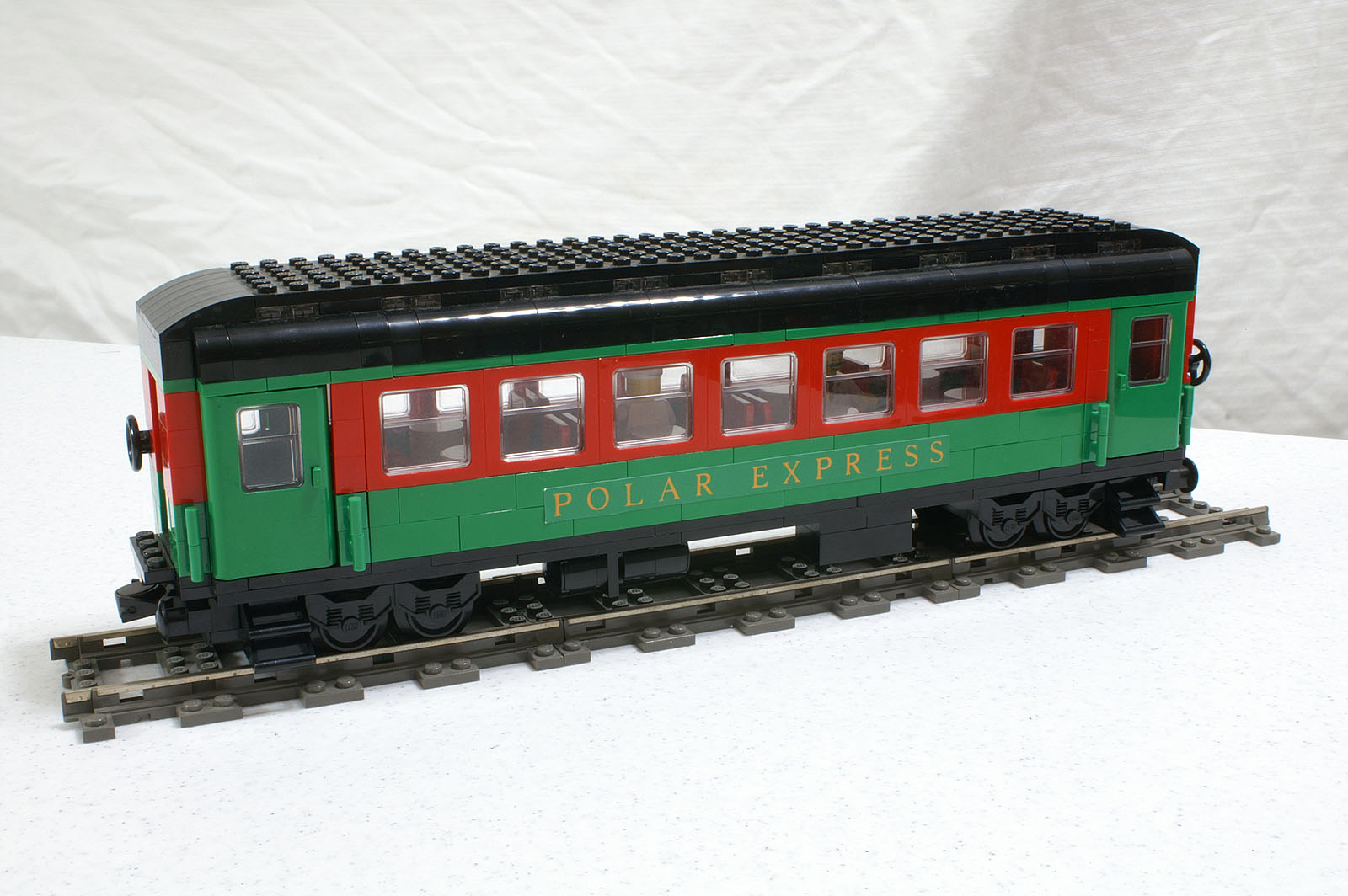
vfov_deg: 29.8
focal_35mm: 45
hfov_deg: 43.6
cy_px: 448
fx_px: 1684
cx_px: 674
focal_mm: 30
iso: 100
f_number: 29
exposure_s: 8
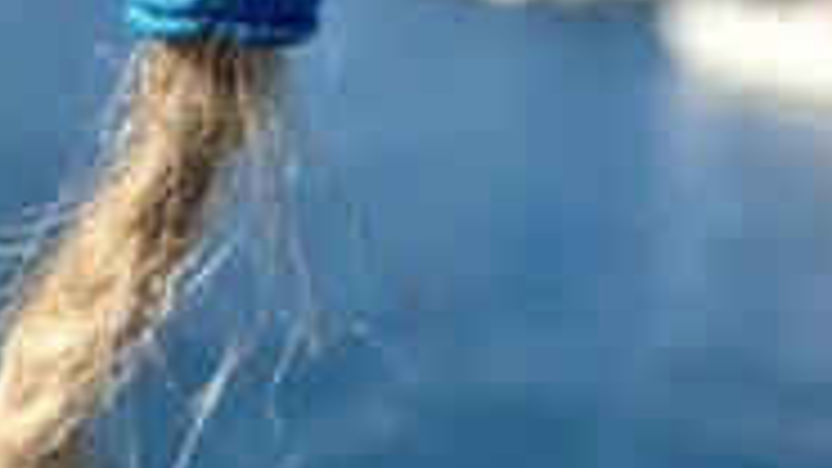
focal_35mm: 113
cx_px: 445
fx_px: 2493
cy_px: -50
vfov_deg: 10.6
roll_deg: -7.6
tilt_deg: -0.9
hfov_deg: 18.9
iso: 100
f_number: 1.78
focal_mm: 6.86
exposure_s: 1/4785
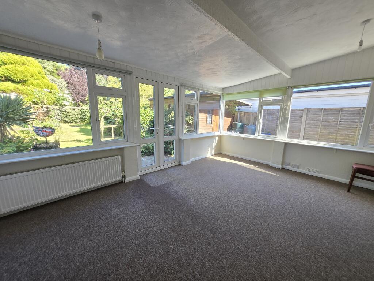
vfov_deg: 89.9
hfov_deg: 106.2
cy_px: 140
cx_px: 187
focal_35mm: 13
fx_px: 140
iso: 40
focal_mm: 1.7
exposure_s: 1/100
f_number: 2.2
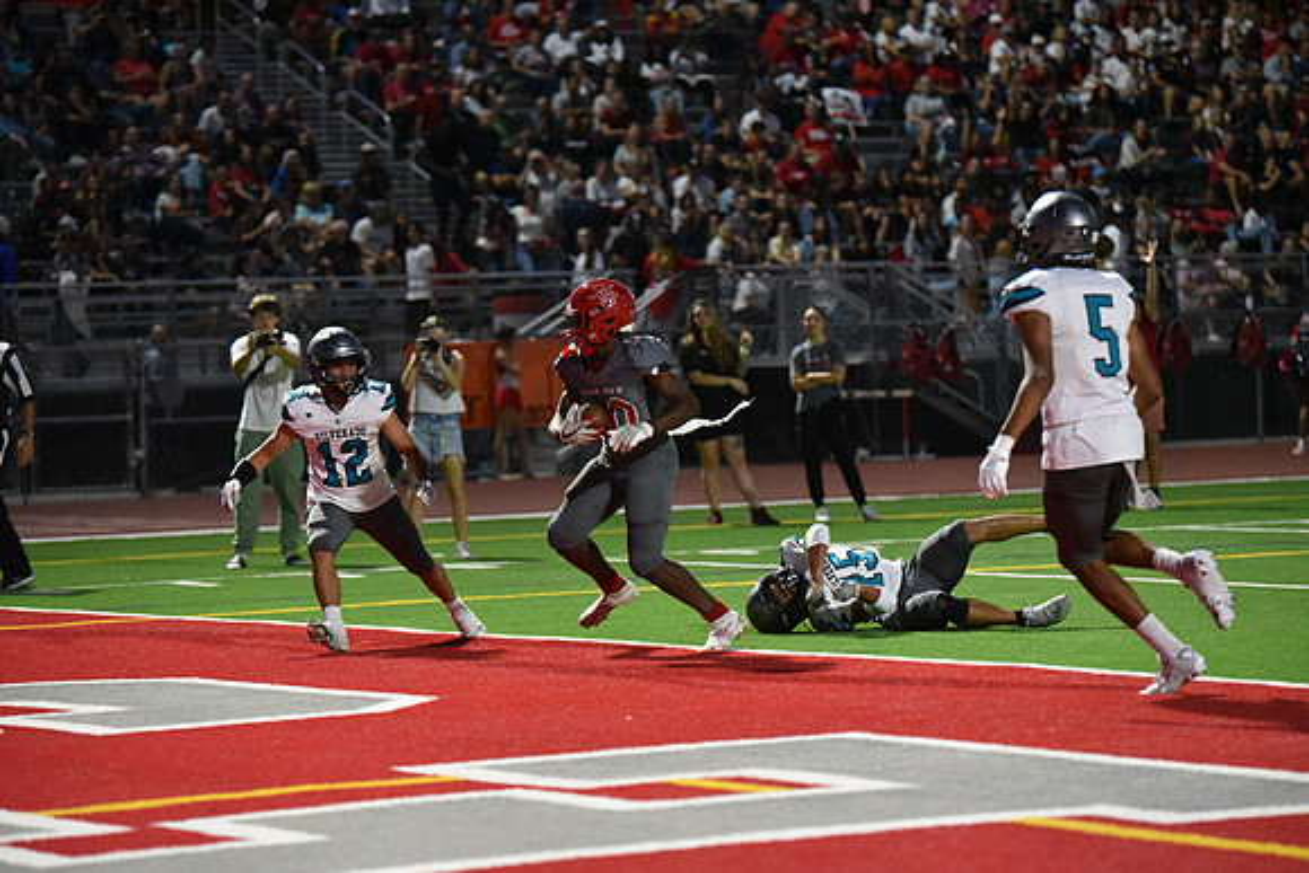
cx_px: 654
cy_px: 436
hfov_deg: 14.2
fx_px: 5273
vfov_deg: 9.5
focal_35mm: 145
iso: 10000
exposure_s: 1/1000
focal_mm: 145
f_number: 2.8
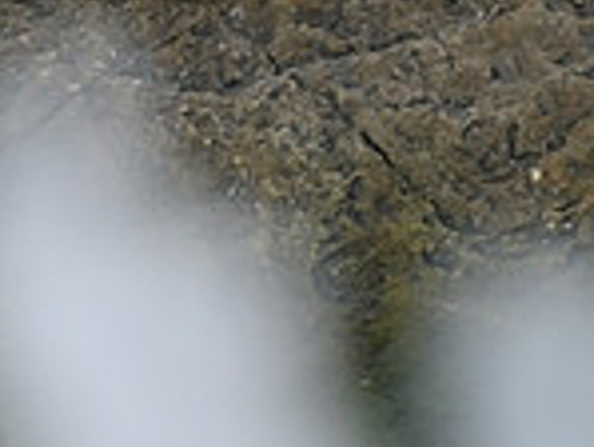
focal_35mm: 2099
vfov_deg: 0.7
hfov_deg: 0.9
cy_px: 439
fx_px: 36047
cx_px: 24
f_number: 4
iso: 2500
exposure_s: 1/1600
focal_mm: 560
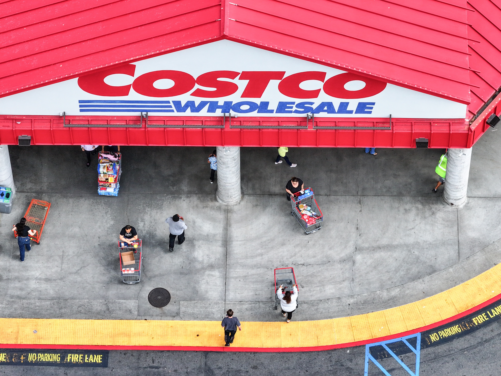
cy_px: 188
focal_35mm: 166
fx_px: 2403
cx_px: 250
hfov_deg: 11.9
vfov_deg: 8.9
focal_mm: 30.71
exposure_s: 1/400
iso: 100
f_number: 3.4
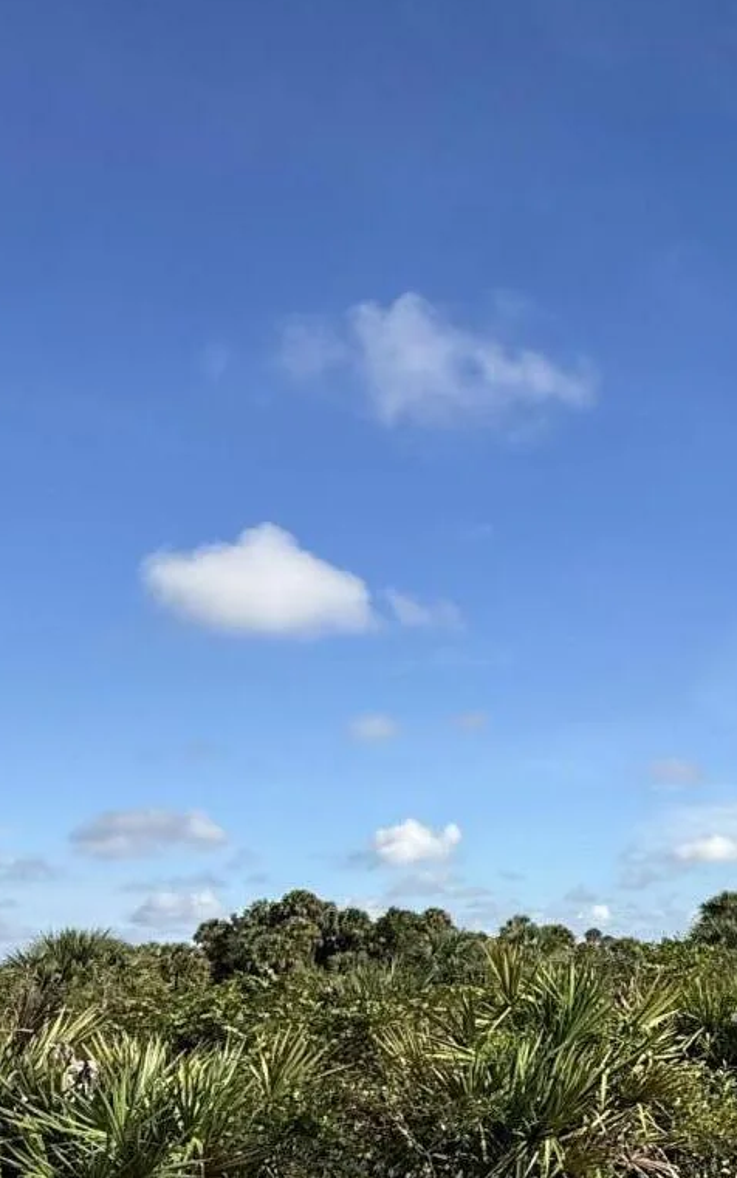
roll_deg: +3.0
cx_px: 949
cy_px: 819
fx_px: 1253
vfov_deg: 49.2
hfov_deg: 27.5
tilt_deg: +5.3
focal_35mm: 39
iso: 50
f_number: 2.2
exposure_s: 1/1795
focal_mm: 2.22
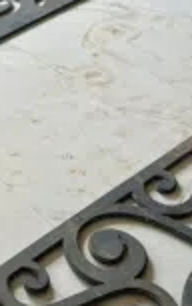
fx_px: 601
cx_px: -62
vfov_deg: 28.5
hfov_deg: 17.0
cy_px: 120
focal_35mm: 72
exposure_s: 1/121
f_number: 1.5
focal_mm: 5.7
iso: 80
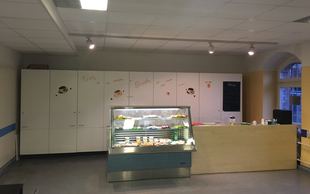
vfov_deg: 40.5
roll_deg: -0.9
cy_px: 86
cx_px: 156
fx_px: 262
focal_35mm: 31
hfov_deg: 61.2
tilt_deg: +1.0
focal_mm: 4.15
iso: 200
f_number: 2.2
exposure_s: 1/25
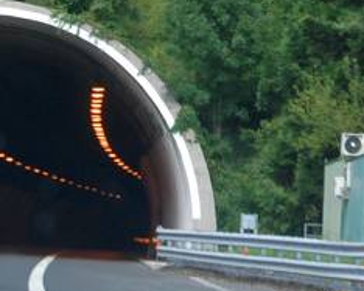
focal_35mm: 198
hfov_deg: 9.7
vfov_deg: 7.7
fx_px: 2132
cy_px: -42
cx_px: 389
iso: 400
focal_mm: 50
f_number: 9
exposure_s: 1/160
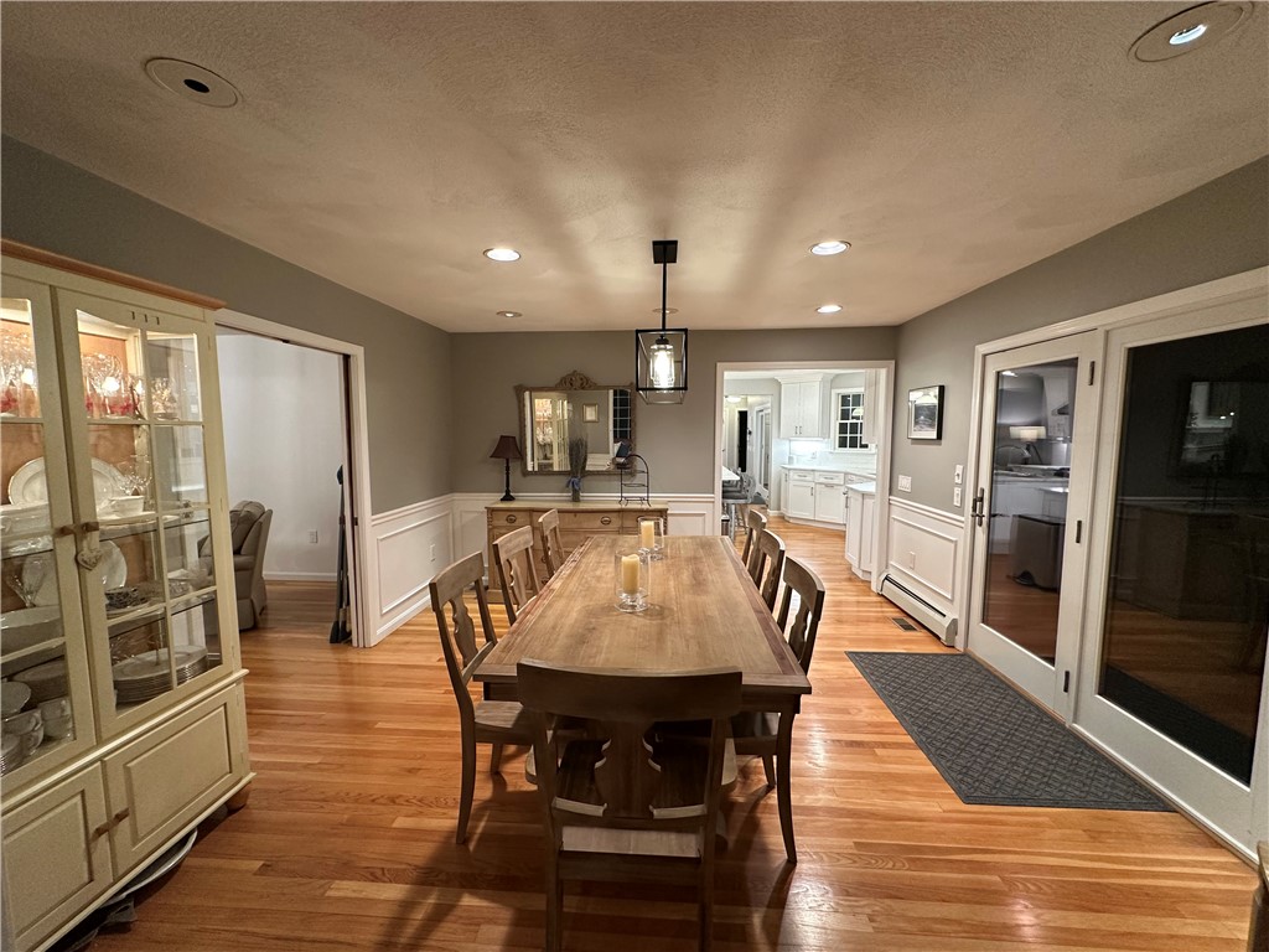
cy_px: 476
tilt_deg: -6.0
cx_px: 634
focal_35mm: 14
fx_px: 513
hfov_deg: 102.1
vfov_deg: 85.7
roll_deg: -0.1
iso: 250
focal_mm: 2.22
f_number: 2.2
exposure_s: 1/60
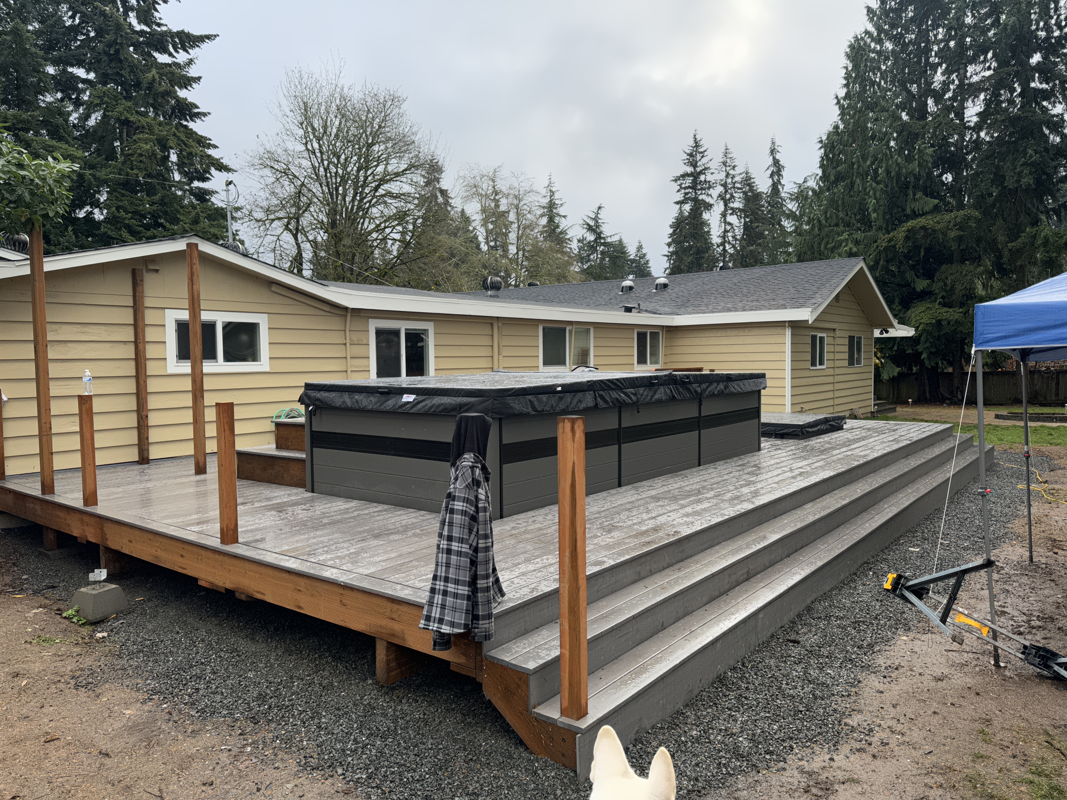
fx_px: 740
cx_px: 534
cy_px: 400
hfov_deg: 71.6
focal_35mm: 24
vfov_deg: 56.8
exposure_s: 1/518
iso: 80
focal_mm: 6.76
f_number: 1.78
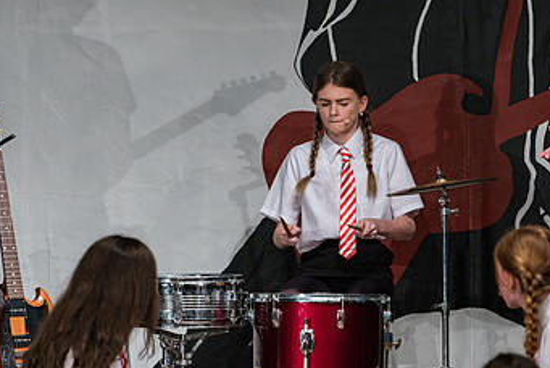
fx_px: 5199
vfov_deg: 4.1
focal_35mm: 340
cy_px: 232
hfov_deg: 6.1
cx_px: 318
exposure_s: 1/200
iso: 1250
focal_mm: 200
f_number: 4
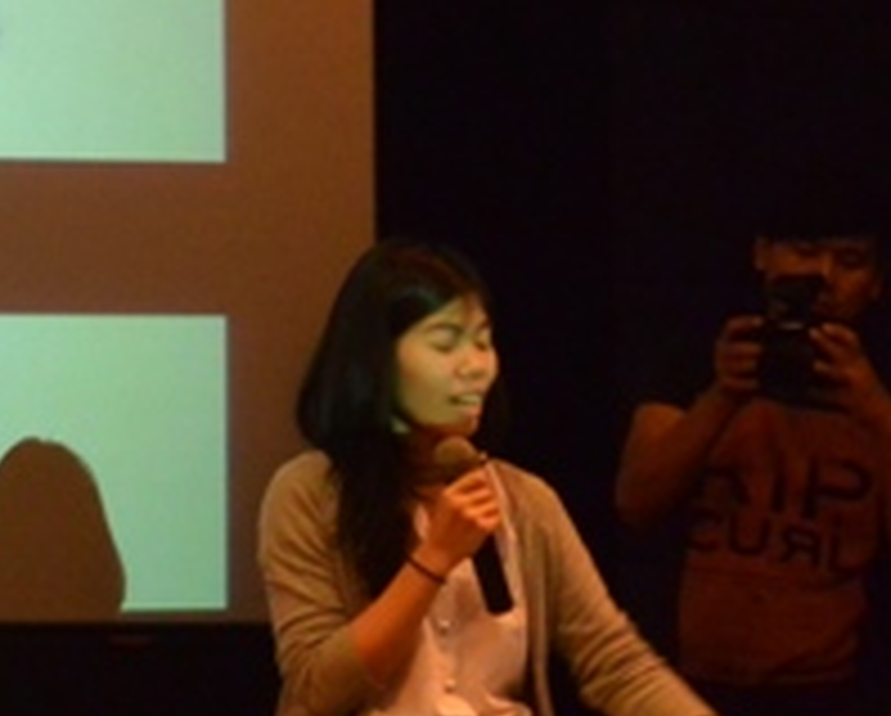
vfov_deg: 10.8
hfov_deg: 12.5
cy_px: -9
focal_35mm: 142
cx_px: -657
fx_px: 3750
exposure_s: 1/30
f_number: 4.2
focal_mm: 15.1
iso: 800
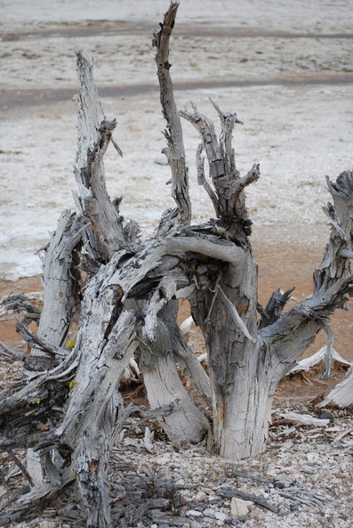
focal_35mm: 84
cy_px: 263
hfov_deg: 16.4
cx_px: 178
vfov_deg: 24.3
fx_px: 1225
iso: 200
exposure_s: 1/100
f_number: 5
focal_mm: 55
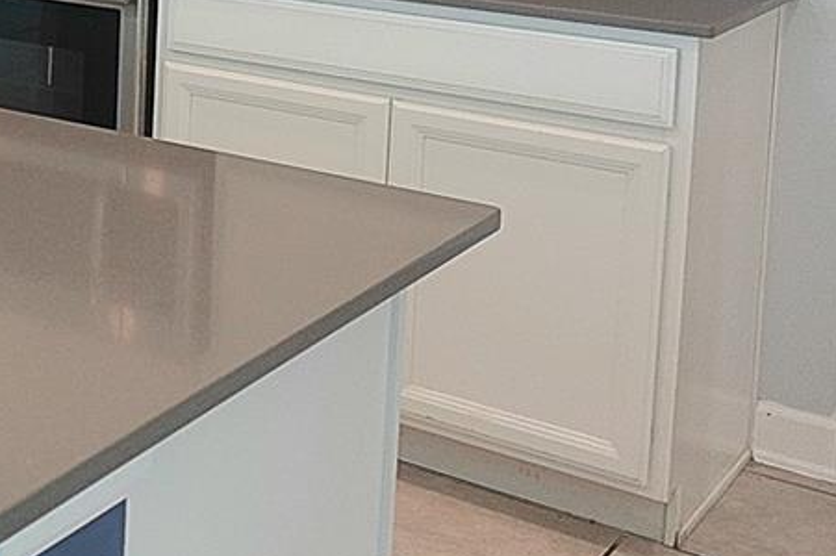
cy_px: -150
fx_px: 1648
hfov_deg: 22.9
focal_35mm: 71
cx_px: -434
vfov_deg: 18.0
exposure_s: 1/100
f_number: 2
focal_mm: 7.6
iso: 125
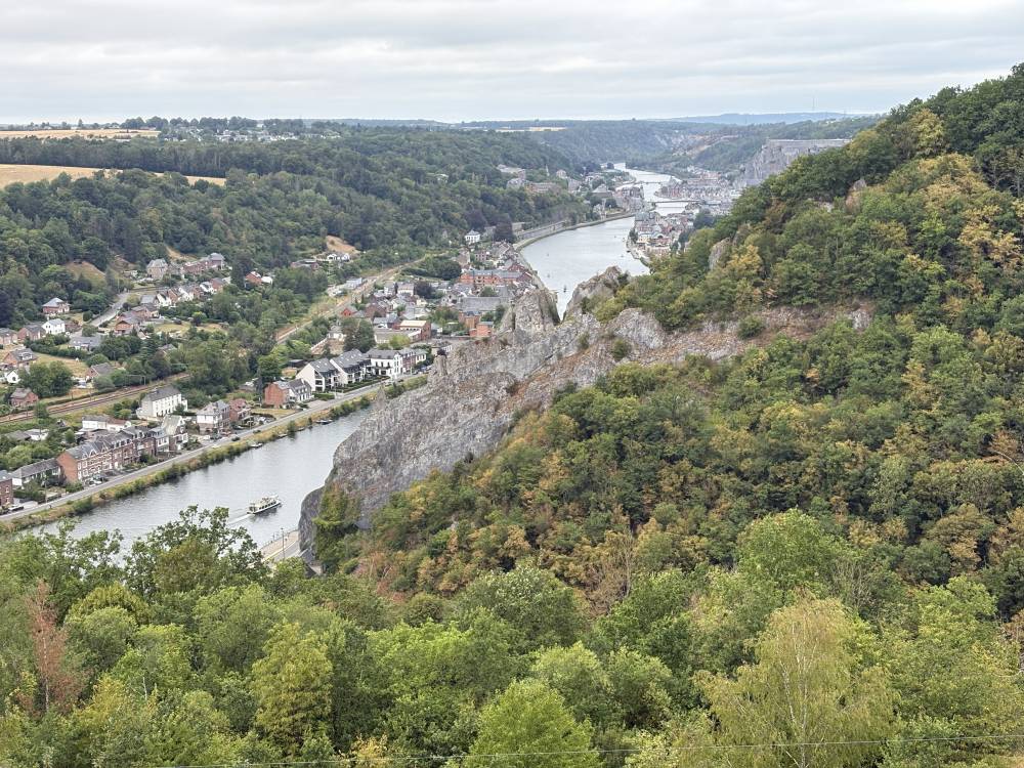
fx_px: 1538
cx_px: 512
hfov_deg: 36.8
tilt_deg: -9.4
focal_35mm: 52
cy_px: 384
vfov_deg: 28.0
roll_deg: +1.7
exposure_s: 1/820
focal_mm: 5.96
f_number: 1.6
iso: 40
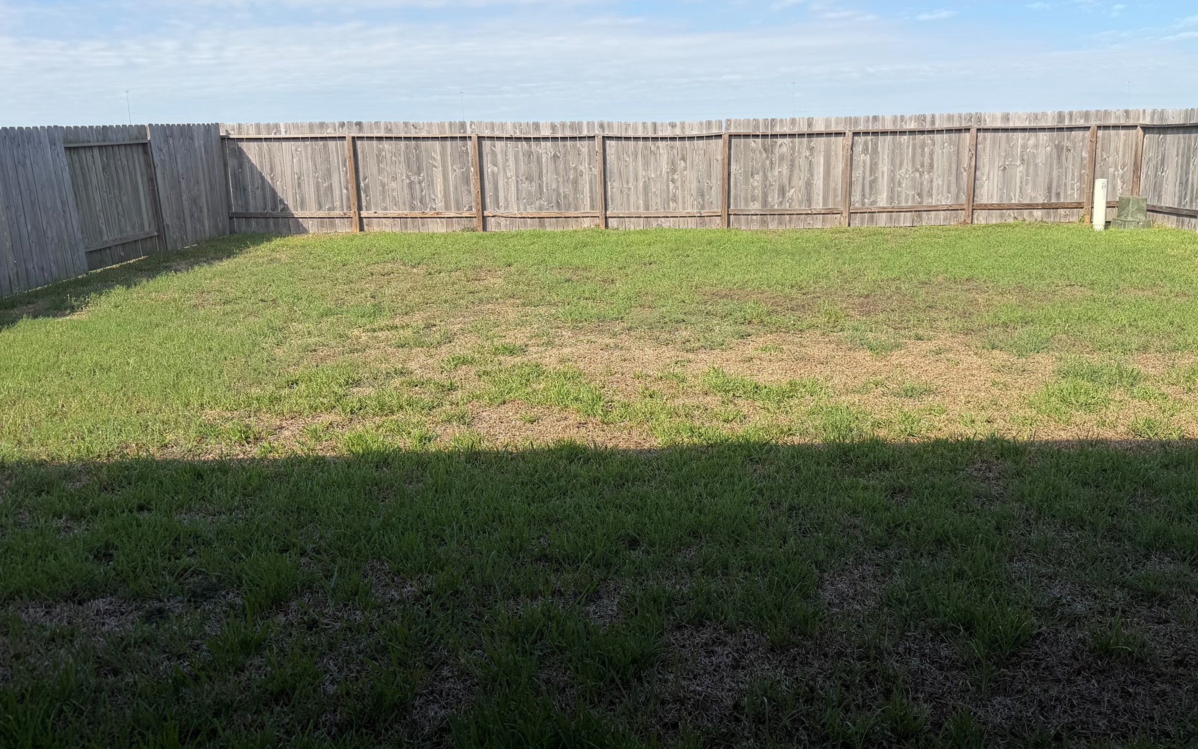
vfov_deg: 43.1
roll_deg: +1.3
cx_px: 675
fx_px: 947
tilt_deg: -10.8
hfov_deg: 64.4
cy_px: 349
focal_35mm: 29
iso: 80
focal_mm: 6.76
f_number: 1.78
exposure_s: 1/3759
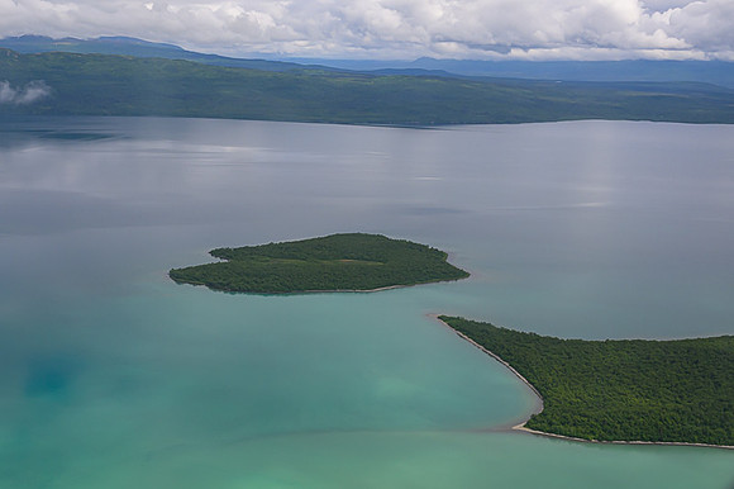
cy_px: 298
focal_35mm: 45
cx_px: 307
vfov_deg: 29.6
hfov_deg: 43.3
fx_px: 920
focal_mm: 37
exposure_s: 1/1600
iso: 560
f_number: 10
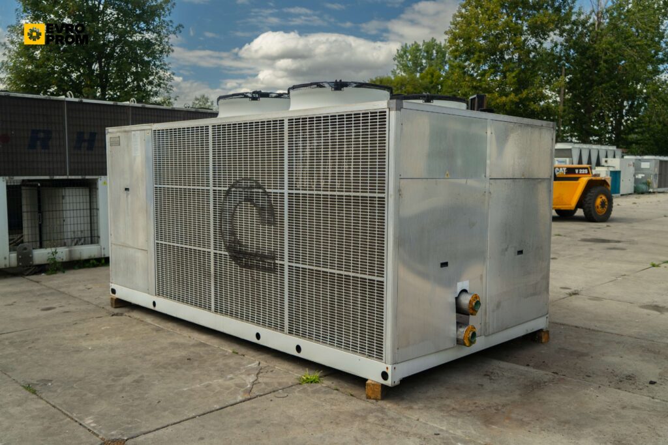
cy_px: 222
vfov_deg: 41.1
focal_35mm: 32
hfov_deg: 58.7
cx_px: 334
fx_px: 594
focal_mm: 32
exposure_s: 1/320
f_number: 4
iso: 100
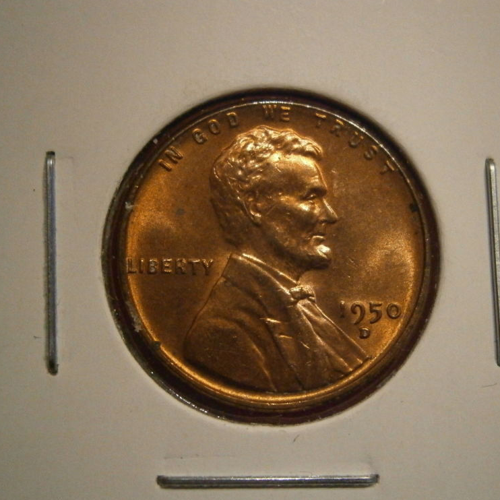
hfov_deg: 30.4
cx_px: 319
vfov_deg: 30.6
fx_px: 915
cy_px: 249
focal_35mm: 56
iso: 800
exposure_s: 1/50
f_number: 3.4
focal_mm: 8.3
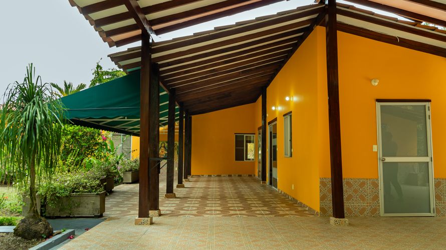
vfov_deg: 40.6
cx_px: 223
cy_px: 126
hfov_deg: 66.8
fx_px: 338
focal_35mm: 29
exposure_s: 1/125
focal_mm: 18
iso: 400
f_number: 4.5
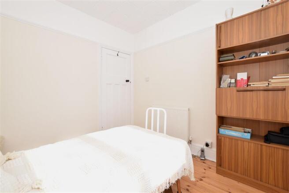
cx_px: 144
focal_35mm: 15
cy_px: 96
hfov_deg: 100.4
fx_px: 120
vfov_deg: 77.3
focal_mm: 10
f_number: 8
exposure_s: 1/200
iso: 500
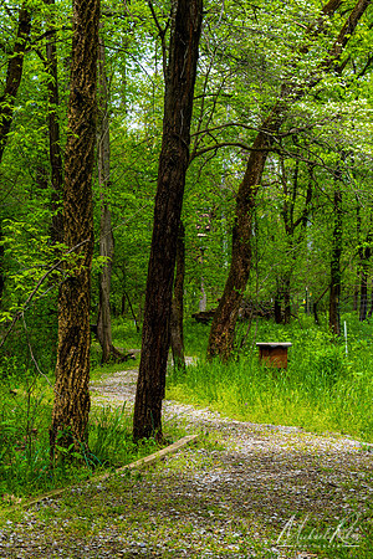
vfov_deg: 24.6
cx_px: 186
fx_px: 1282
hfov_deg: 16.6
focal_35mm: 82
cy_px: 280
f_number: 13
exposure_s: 1/30
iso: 100
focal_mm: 55
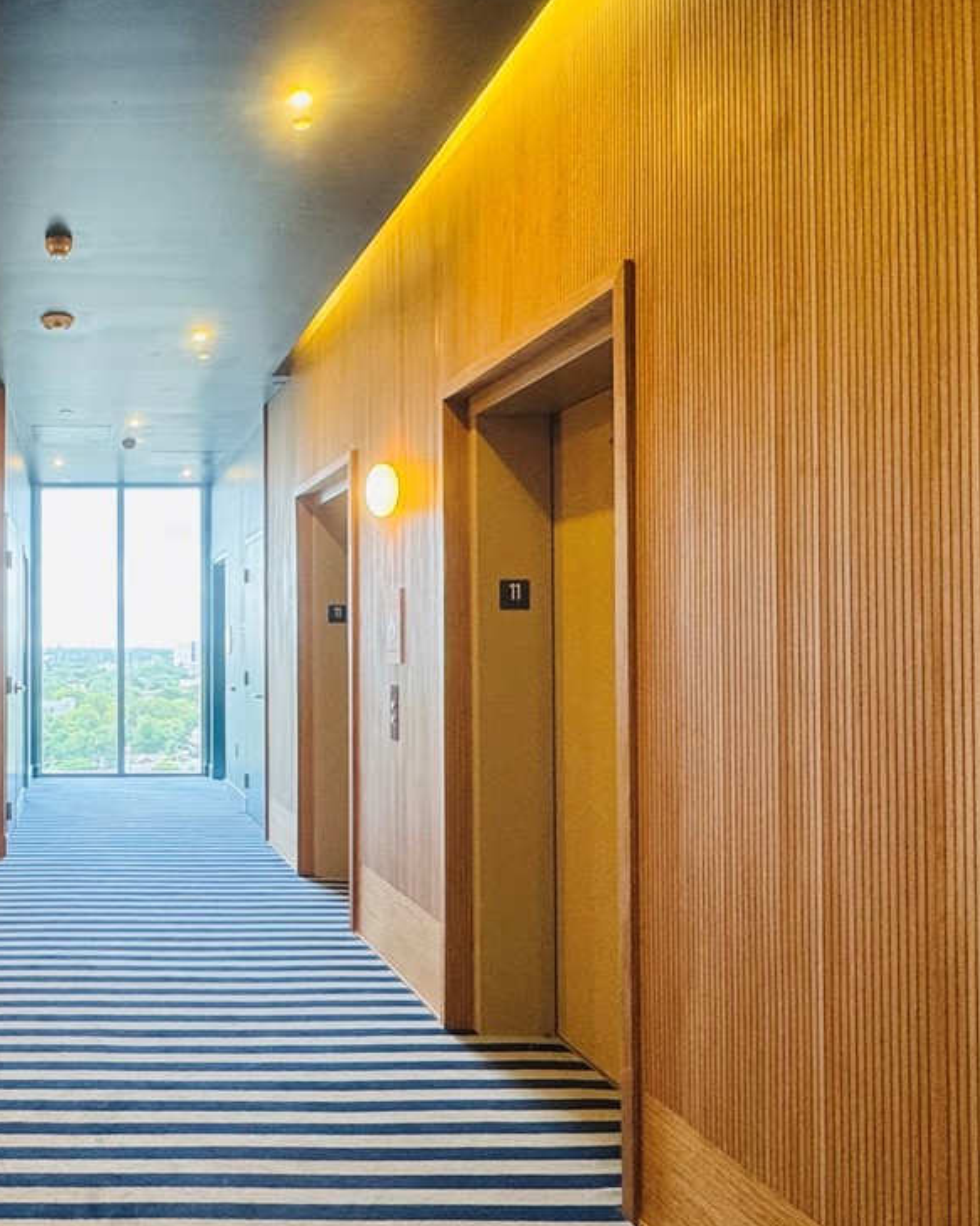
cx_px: 71
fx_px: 1088
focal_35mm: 30
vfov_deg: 58.8
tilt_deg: +1.1
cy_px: 626
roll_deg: +0.0
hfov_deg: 43.6
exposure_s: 1/60
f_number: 2.2
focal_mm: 2.22
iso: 160
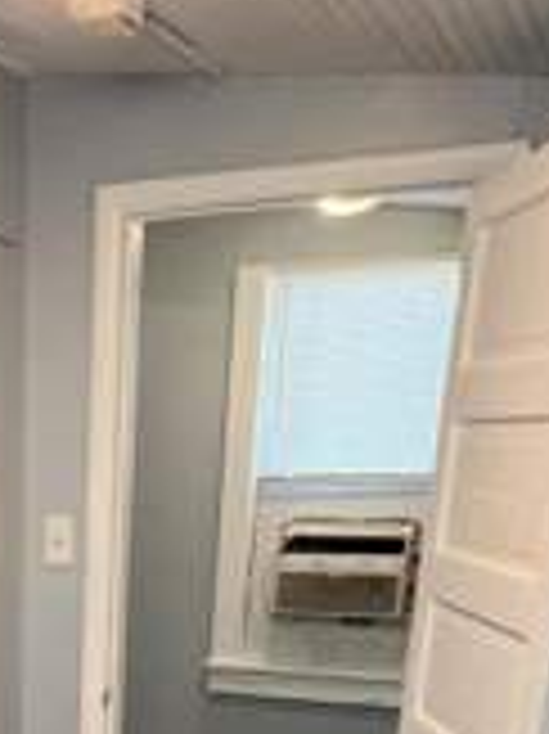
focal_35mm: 51
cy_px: 901
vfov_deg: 31.0
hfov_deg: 26.1
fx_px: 1080
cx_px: -68
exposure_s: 1/60
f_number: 1.8
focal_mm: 1.57
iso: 250
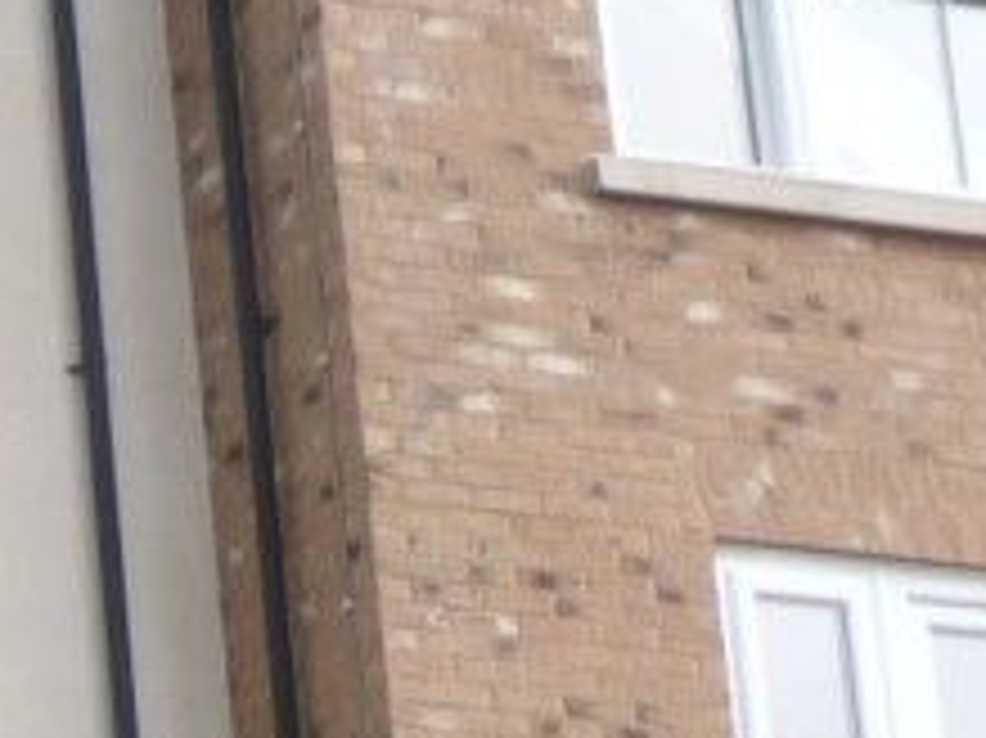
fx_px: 5608
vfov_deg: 7.4
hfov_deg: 9.4
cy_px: 1040
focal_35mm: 197
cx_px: -1013
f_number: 8
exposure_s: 1/60
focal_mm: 5.4
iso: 80
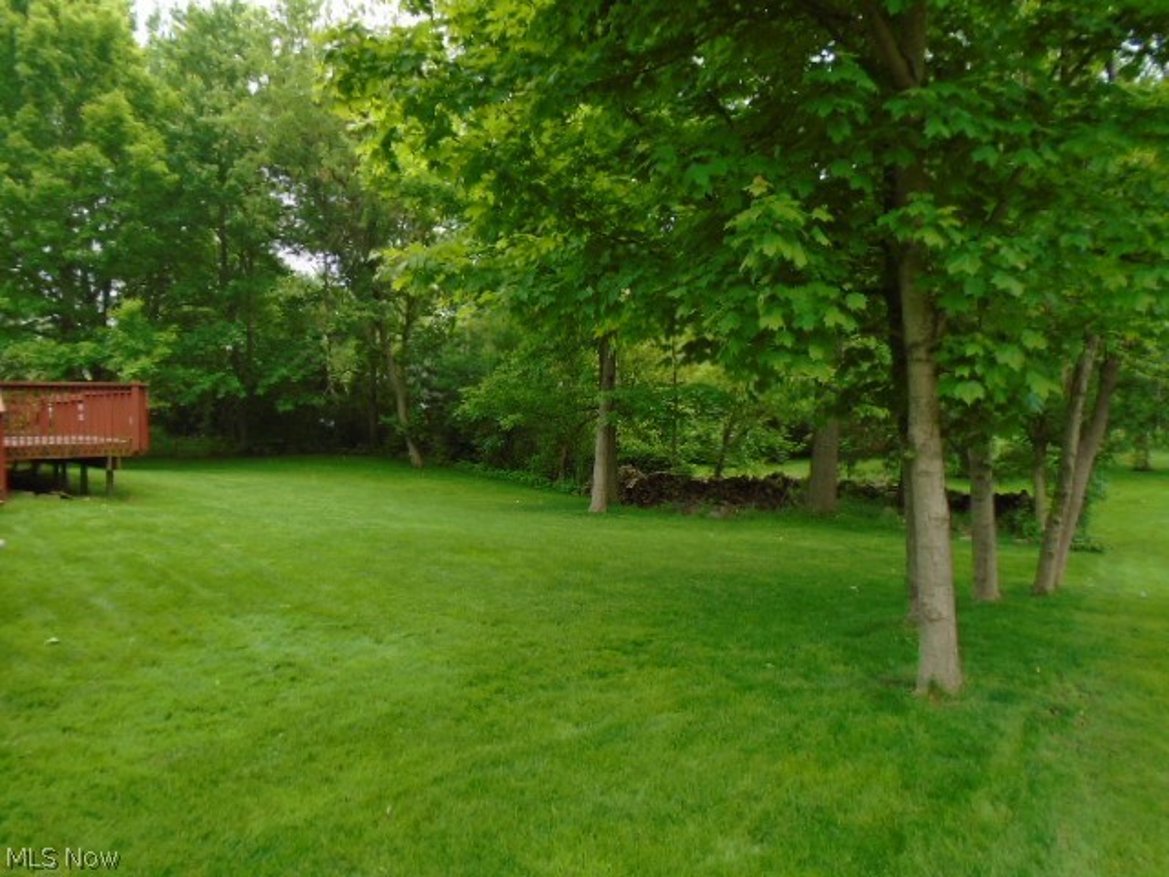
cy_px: 438
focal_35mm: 26
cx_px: 584
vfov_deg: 53.1
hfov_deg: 67.3
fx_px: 878
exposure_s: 1/100
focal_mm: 4.6
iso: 100
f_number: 3.2
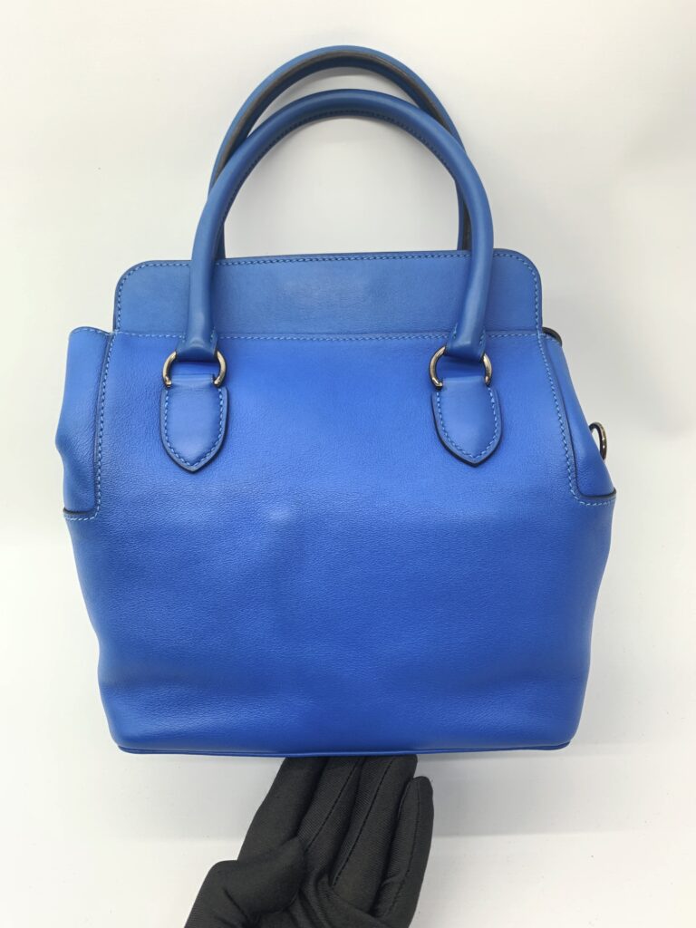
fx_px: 697
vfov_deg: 67.3
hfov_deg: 53.1
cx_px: 348
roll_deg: +4.1
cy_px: 464
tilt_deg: -36.5
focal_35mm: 26
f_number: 1.8
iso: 80
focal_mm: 4.25
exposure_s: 1/100
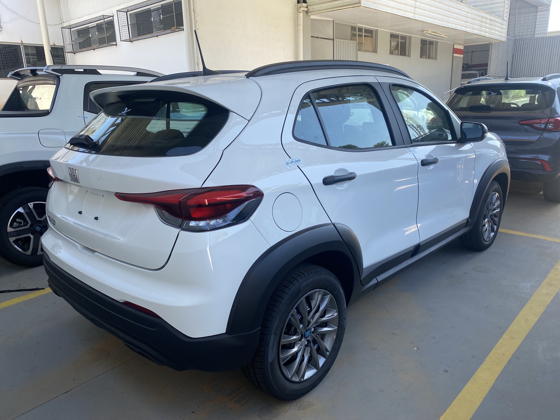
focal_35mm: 26
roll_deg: +2.3
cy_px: 210
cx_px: 280
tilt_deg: -13.7
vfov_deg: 53.1
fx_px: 421
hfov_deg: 67.3
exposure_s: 1/439
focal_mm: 4.25
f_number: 1.8
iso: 32
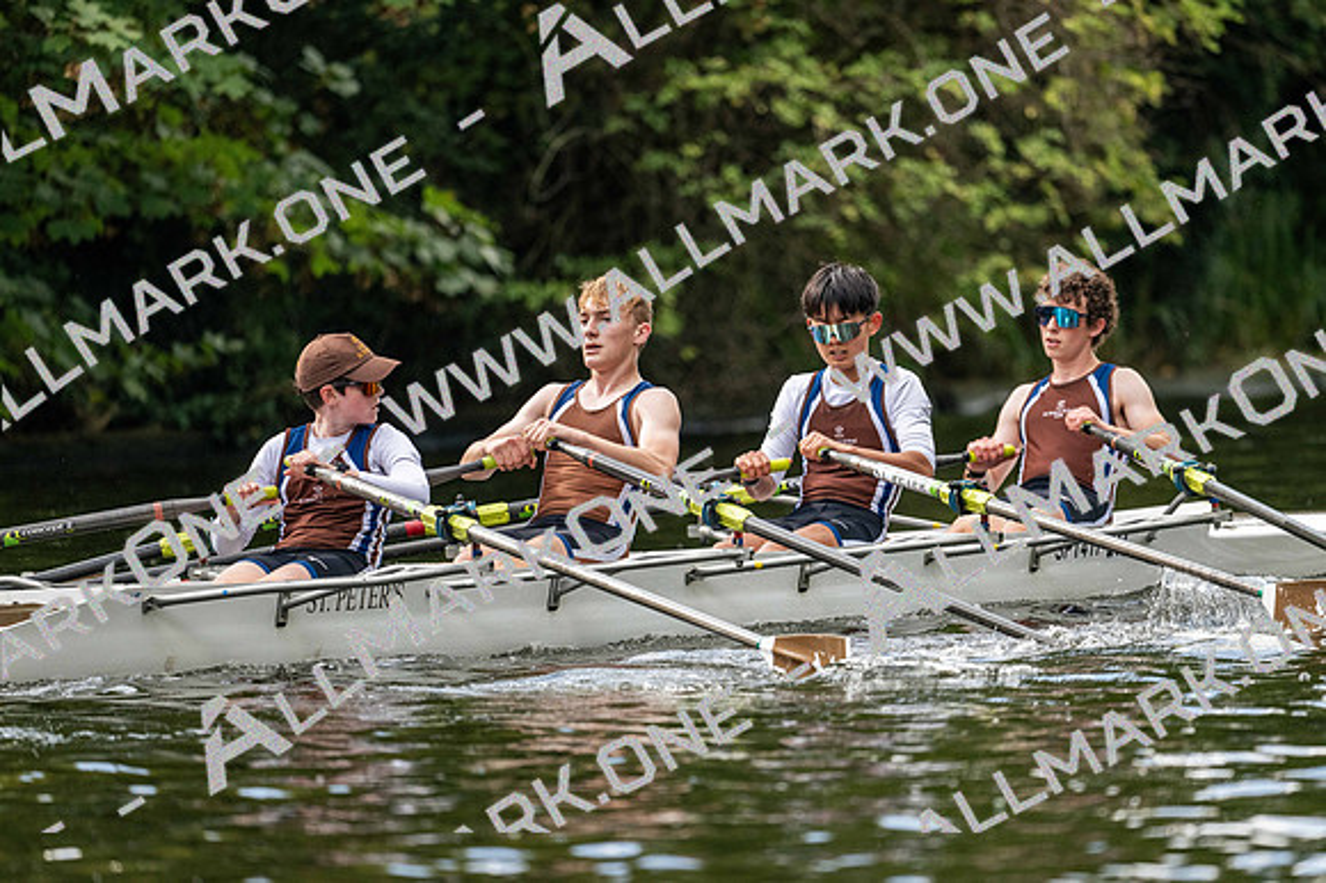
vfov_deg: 3.4
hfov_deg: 5.2
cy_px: 442
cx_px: 663
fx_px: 14728
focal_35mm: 400
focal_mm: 400
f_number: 4.5
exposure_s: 1/2500
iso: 1250
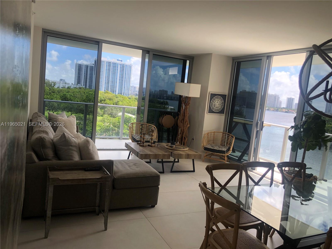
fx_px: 269
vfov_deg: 49.7
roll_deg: -6.2
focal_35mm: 28
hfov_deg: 63.4
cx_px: 166
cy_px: 124
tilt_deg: -6.4
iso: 20
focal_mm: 4
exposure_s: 1/379
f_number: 1.8
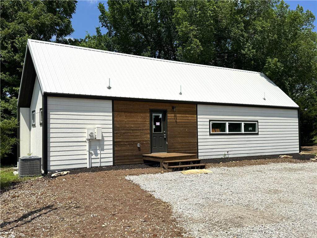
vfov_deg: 41.8
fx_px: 311
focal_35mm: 34
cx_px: 158
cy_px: 119
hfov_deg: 54.0
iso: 80
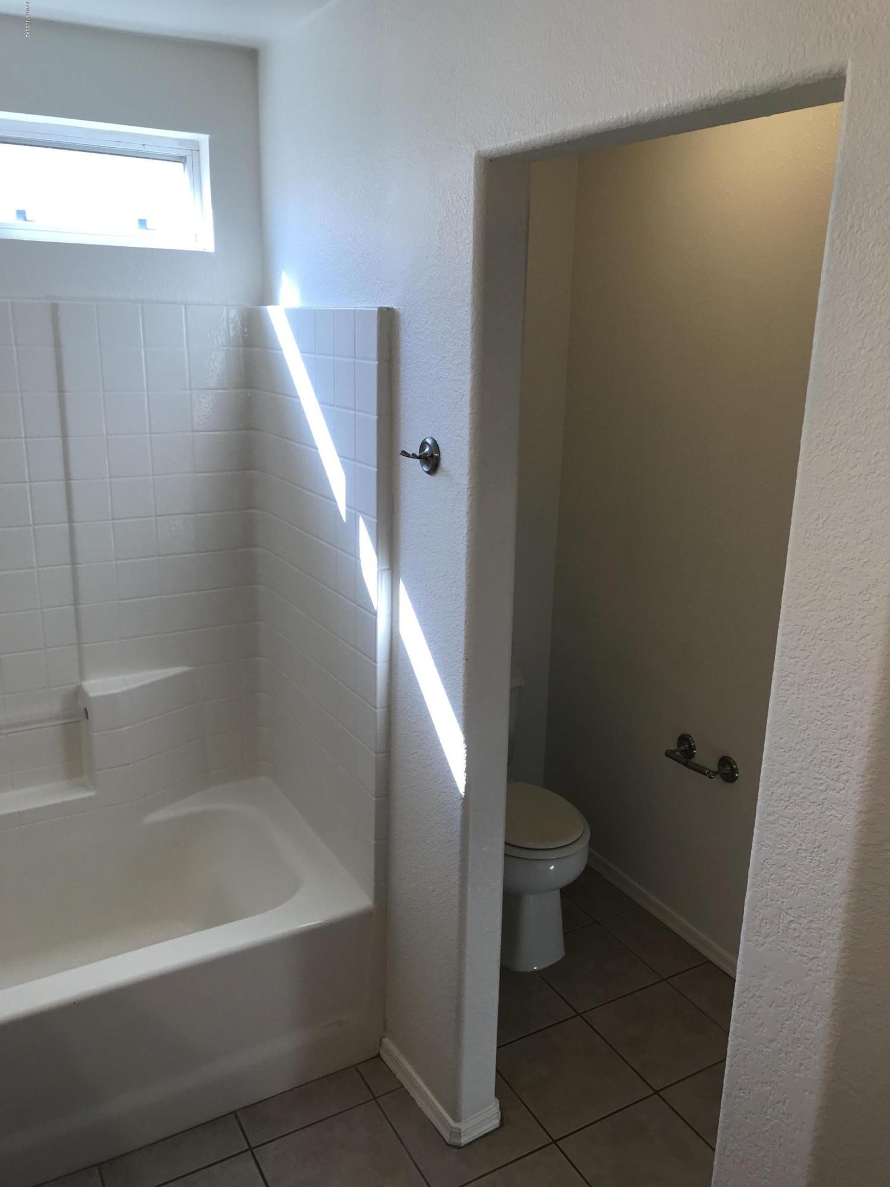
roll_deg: -0.8
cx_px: 445
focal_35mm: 28
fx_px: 960
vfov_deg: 63.4
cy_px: 594
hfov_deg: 49.7
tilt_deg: -15.6
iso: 20
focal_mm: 3.99
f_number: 1.8
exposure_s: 1/120
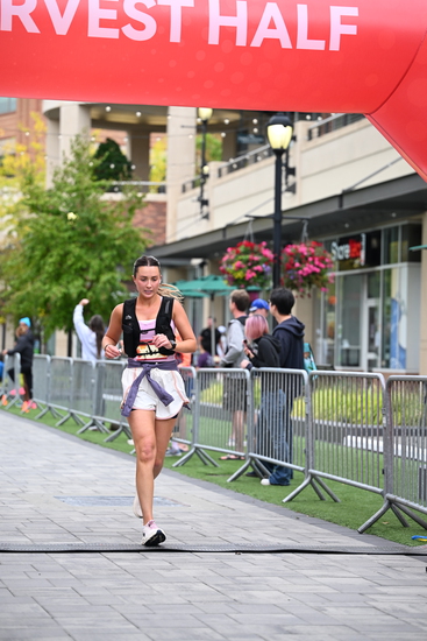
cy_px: 320
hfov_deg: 14.6
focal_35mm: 94
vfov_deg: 21.7
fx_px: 1671
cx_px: 214
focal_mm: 94
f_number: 2.8
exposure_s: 1/2000
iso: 640
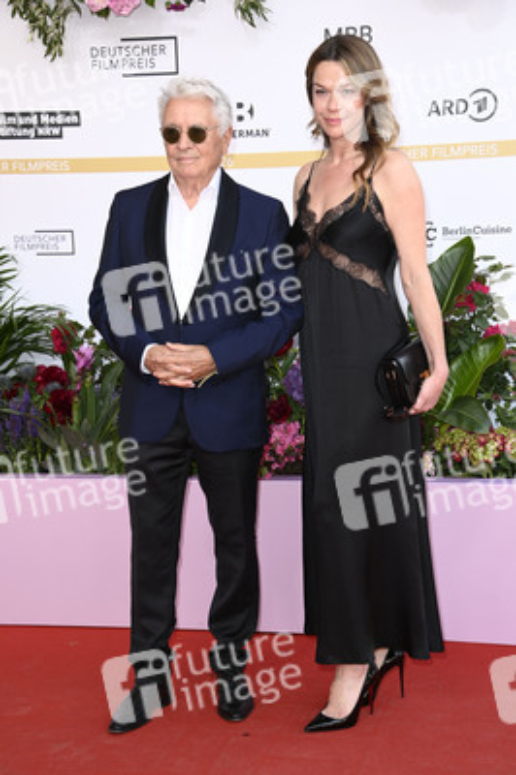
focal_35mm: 68
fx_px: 1464
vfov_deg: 29.7
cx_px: 258
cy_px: 388
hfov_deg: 20.0
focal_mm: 68
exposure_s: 1/250
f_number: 5.6
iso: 400
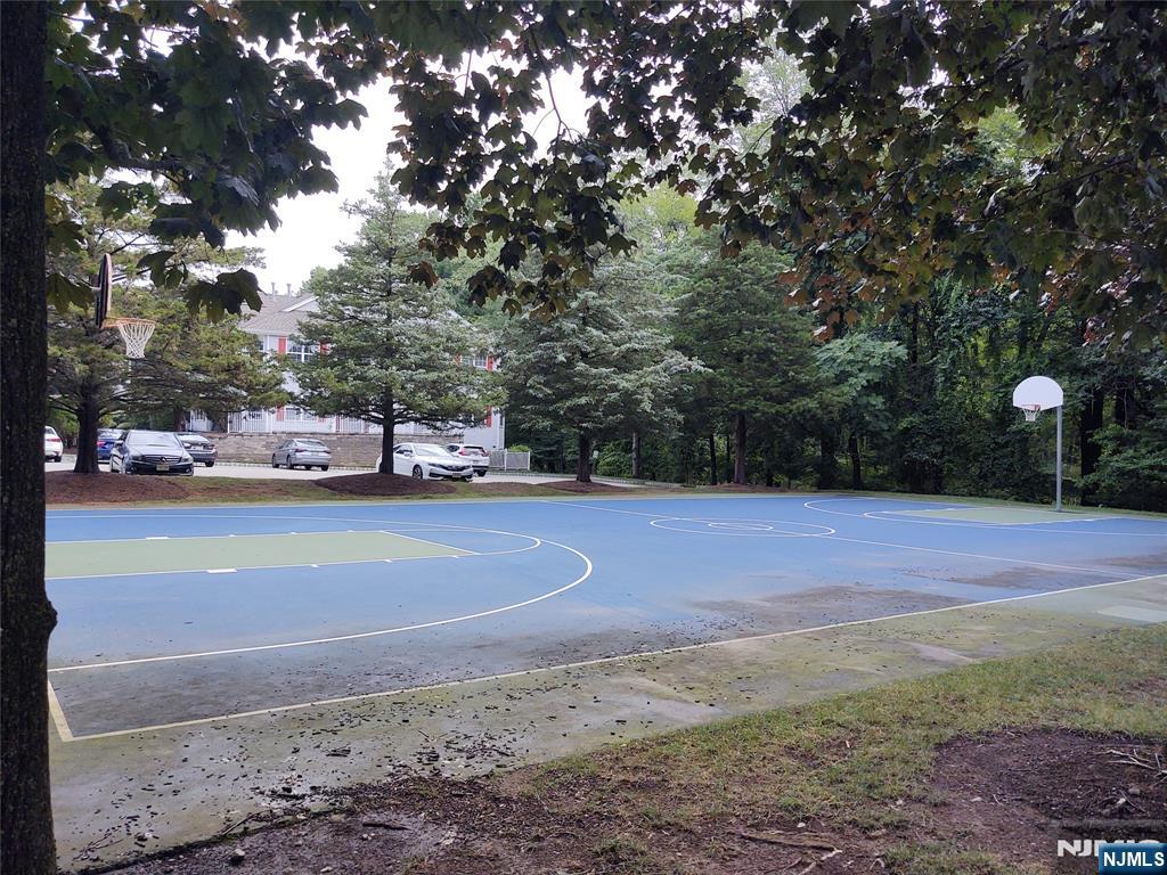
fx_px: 910
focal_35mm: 27
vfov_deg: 51.4
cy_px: 438
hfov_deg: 65.3
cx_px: 584
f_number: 1.7
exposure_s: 1/1632
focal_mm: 4.75
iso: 100
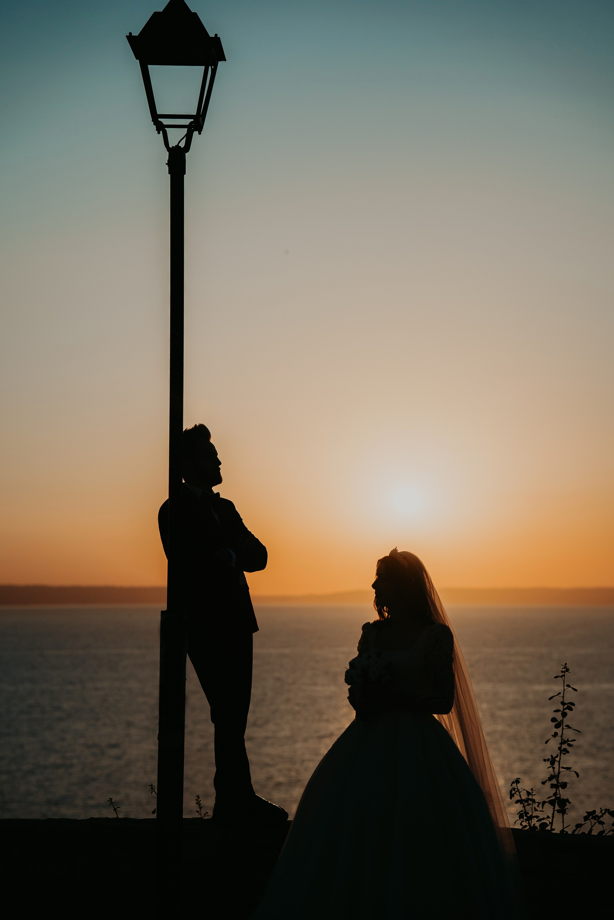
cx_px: 307
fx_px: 2174
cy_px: 460
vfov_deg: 23.9
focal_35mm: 85
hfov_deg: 16.1
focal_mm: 85
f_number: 3.5
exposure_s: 1/8000
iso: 250
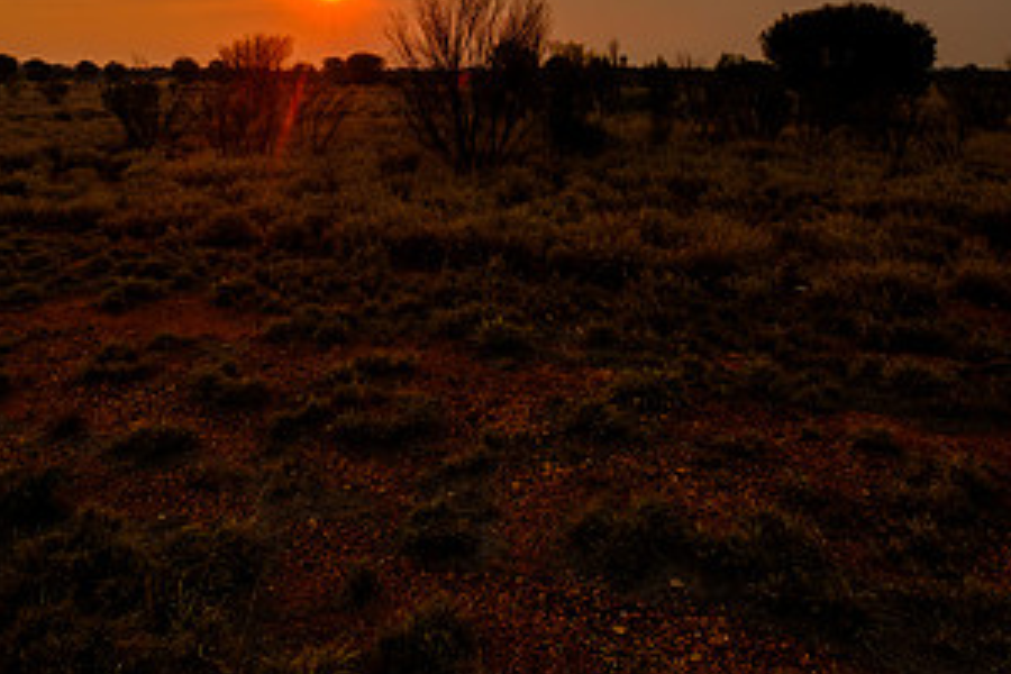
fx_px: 814
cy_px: 39
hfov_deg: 63.1
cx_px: 404
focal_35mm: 29
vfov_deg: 40.7
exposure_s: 1/140
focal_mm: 10
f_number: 8
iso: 200
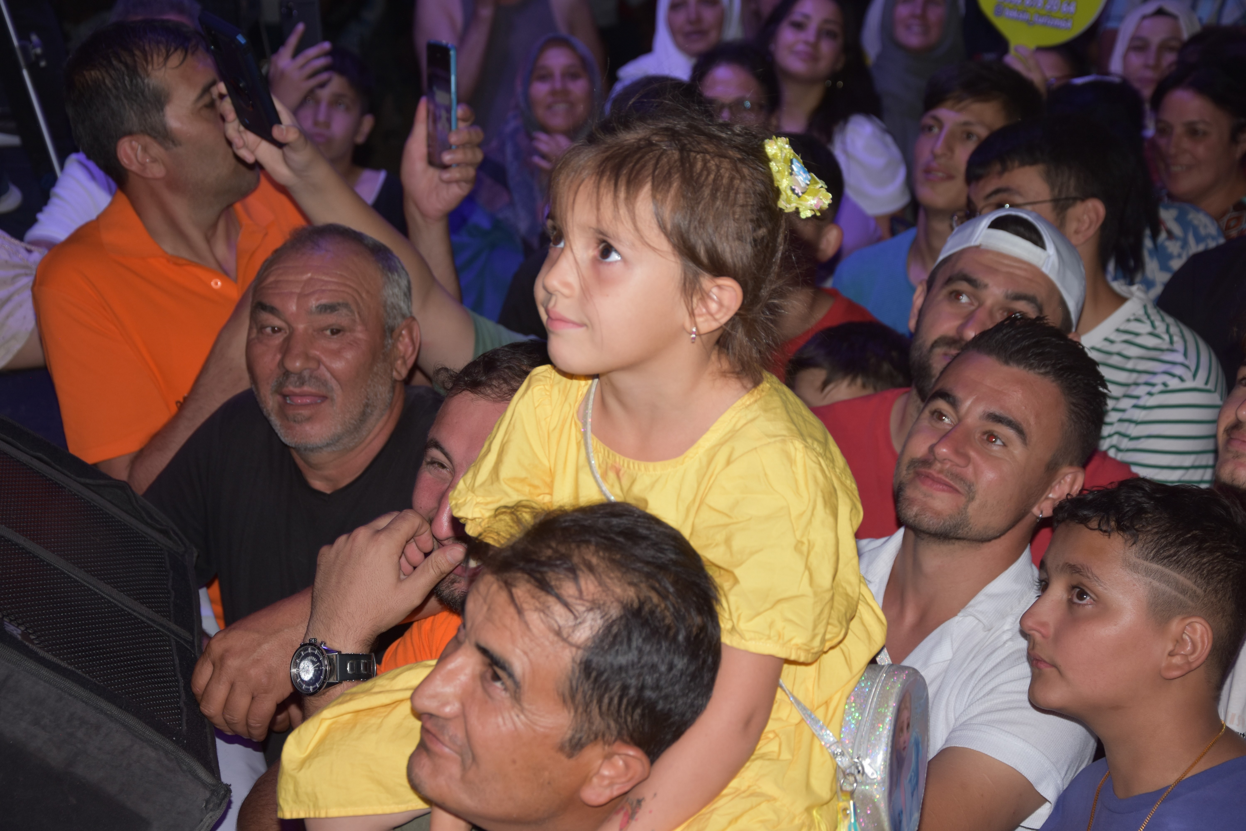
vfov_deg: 18.2
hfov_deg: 27.0
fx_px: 2596
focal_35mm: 75
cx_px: 623
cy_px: 416
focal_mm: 50
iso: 320
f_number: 5
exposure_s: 1/60
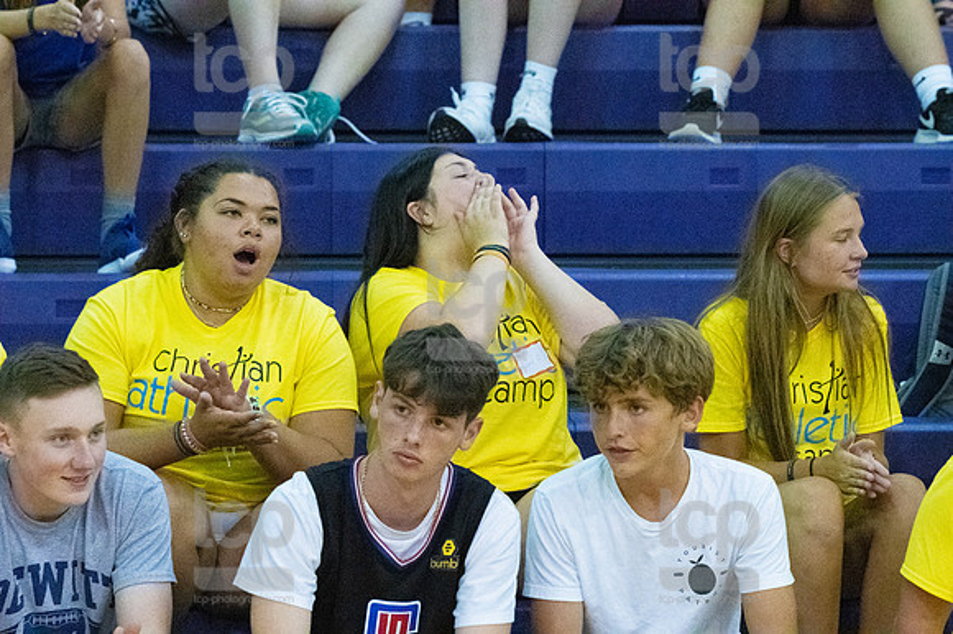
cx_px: 476
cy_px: 317
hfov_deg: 11.2
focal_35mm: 183
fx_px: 4841
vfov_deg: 7.5
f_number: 4.5
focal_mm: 122
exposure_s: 1/800
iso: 10000
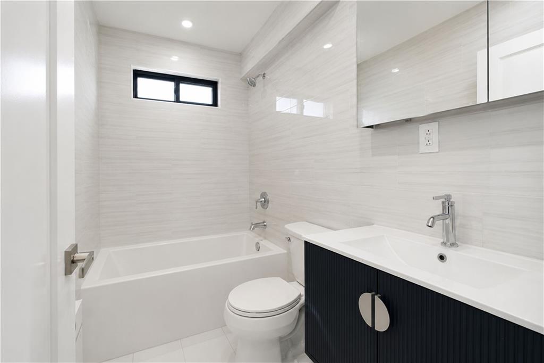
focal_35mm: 15
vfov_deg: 77.3
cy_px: 182
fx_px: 227
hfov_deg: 100.4
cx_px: 272
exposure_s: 1/125
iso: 1250
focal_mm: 10
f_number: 8
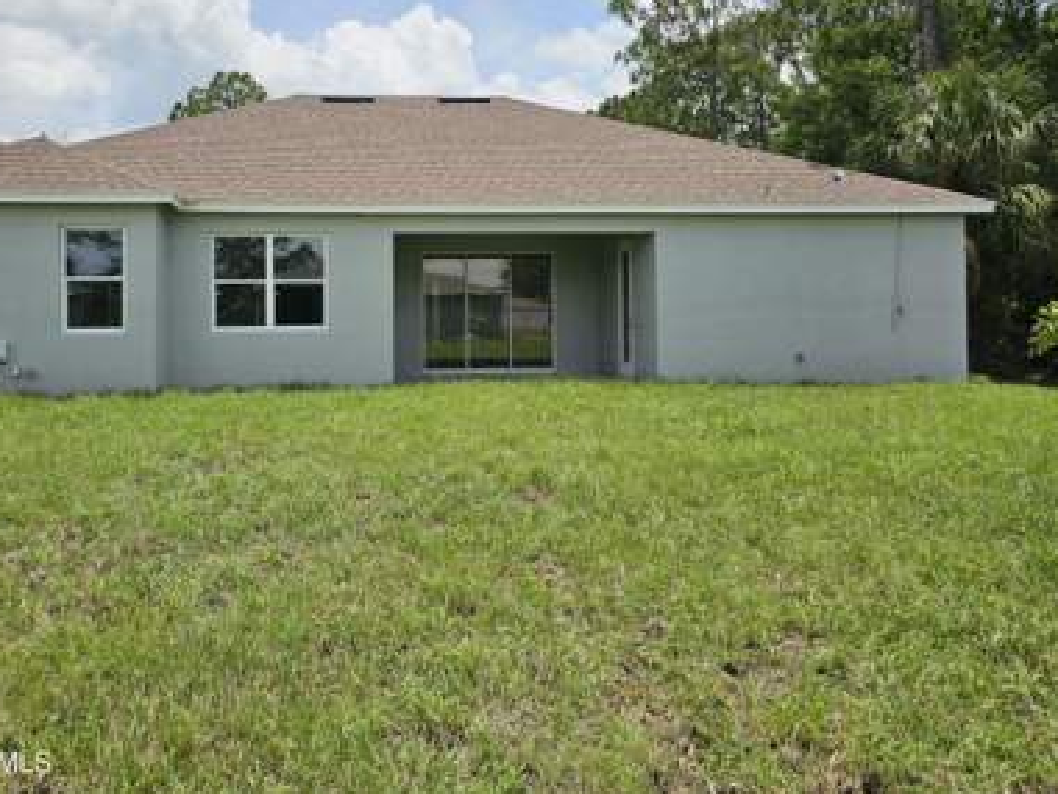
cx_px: 401
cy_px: 305
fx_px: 886
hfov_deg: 60.9
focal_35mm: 29
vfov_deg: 47.8
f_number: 1.7
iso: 10
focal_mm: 6.3
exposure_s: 1/1384
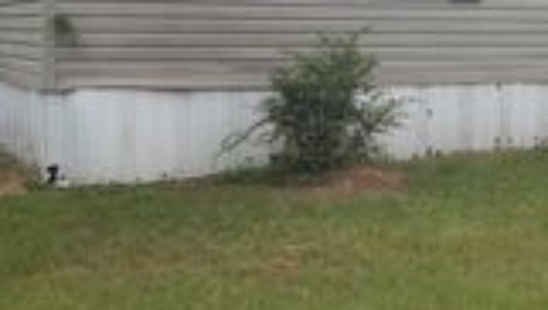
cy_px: 39
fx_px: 1178
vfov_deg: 14.8
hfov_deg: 23.8
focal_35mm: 81
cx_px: 660
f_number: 2.8
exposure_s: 1/640
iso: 125
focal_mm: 4.3
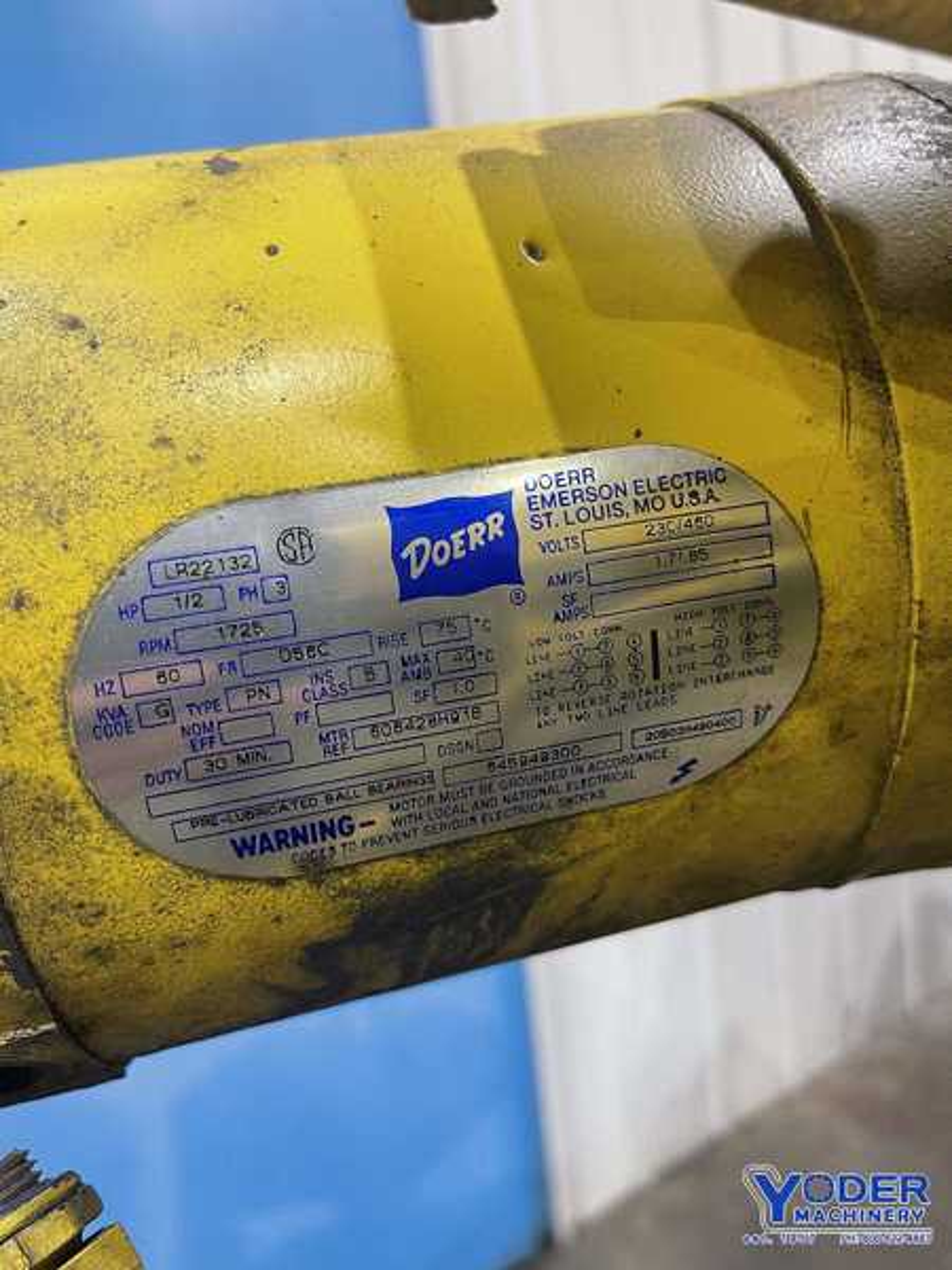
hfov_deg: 53.1
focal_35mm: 26
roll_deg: +6.7
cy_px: 635
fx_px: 953
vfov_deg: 67.3
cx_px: 476
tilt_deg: -7.6
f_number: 1.6
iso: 125
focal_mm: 5.1
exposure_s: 1/60
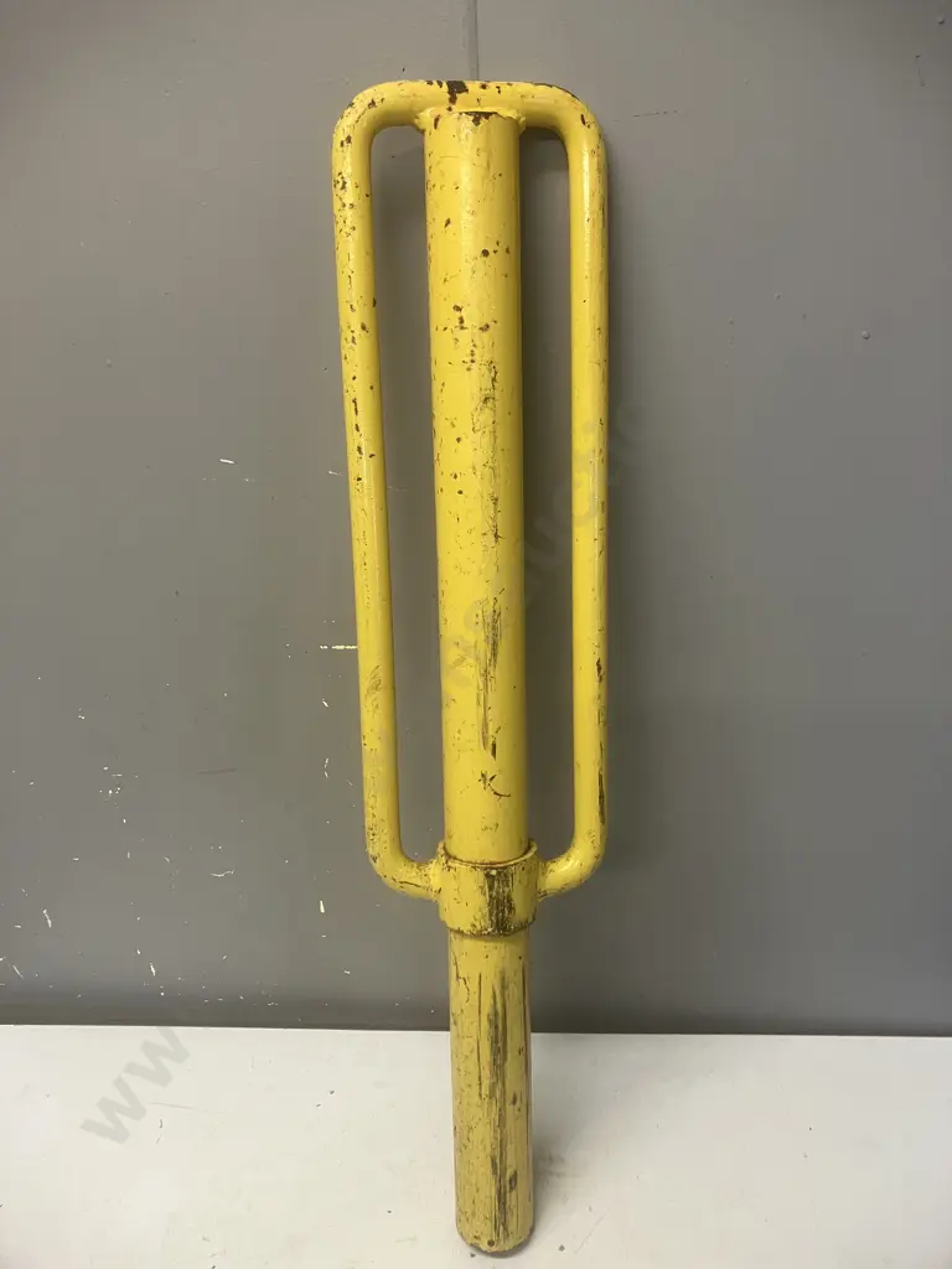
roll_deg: +1.7
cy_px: 634
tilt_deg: -22.2
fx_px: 1027
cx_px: 476
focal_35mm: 28
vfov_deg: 63.4
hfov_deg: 49.7
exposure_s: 1/50
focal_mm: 3.99
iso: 64
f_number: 1.8
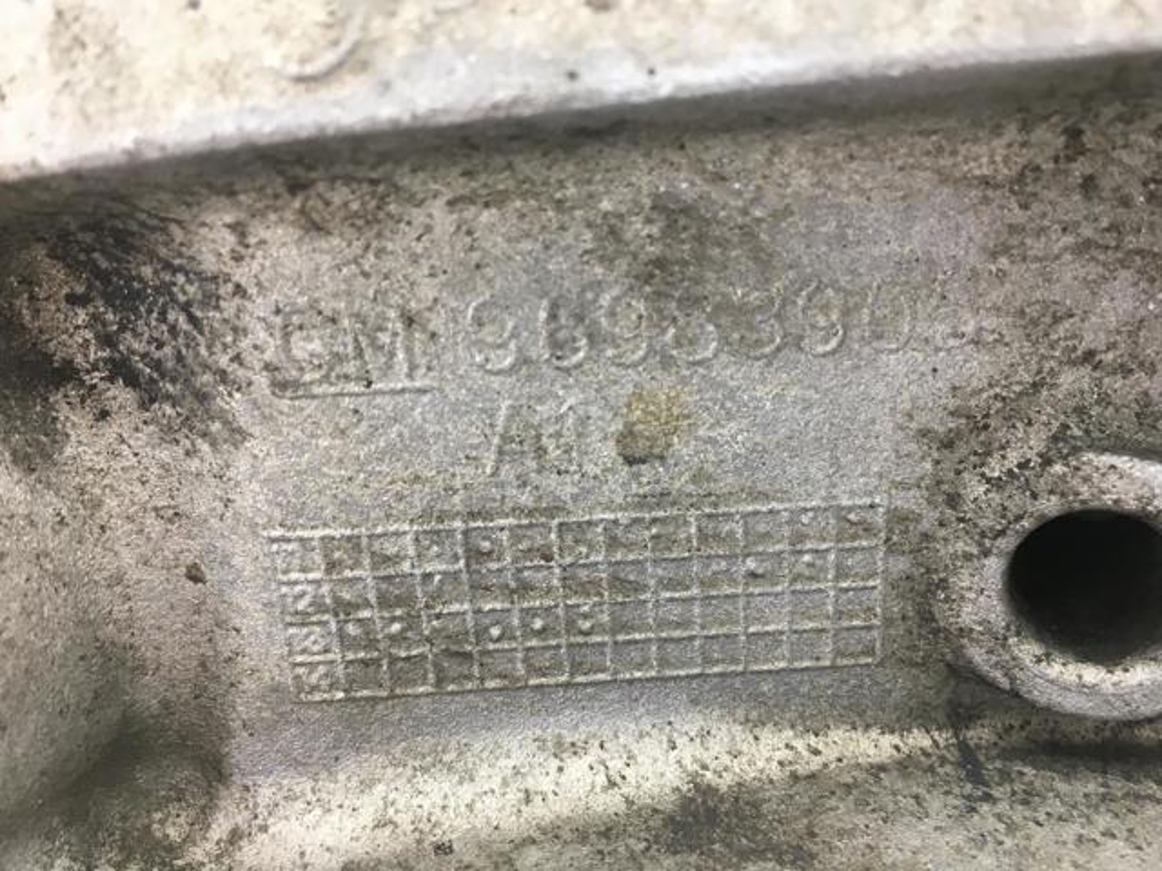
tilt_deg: -28.0
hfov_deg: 61.7
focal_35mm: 29
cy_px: 436
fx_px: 973
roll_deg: -1.9
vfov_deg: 48.2
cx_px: 581
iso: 32
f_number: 2.2
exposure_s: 1/33
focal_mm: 4.15
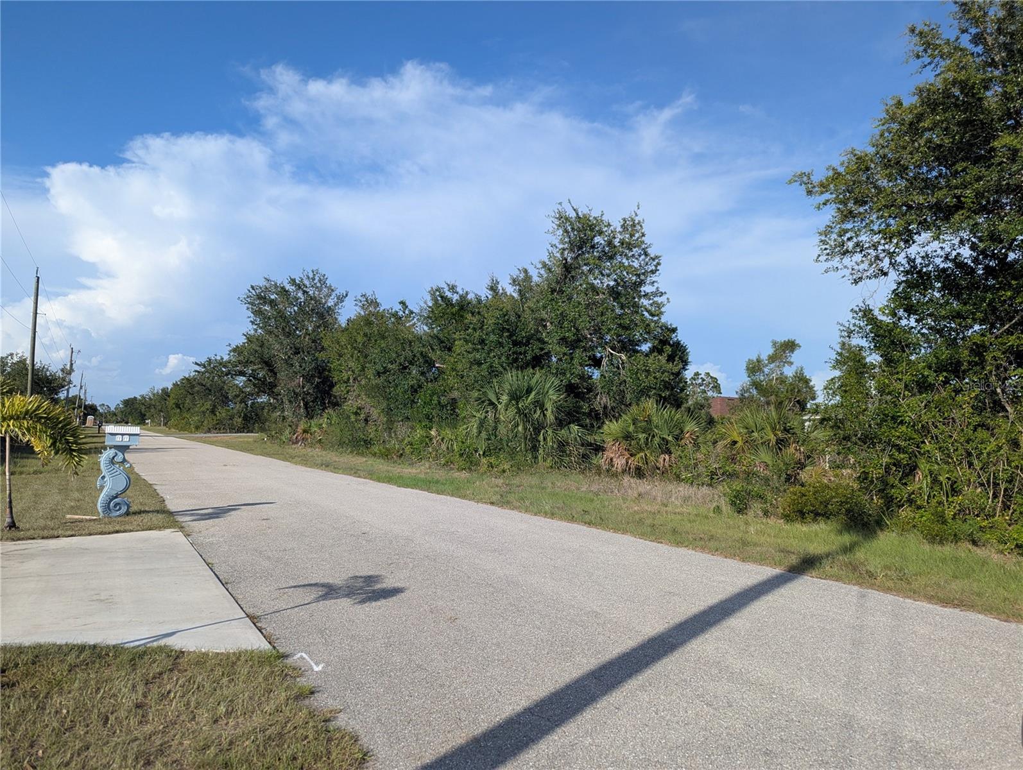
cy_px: 385
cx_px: 512
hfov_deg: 71.5
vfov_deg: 56.9
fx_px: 710
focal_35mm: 24
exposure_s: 1/2058
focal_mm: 6.81
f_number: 1.85
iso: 46
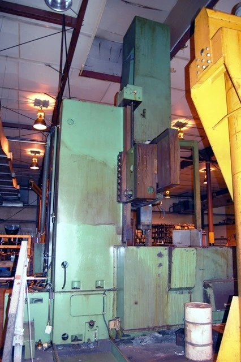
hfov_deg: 47.9
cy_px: 181
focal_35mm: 27
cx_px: 120
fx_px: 271
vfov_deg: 67.4
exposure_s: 1/60
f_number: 3.5
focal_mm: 18
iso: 400
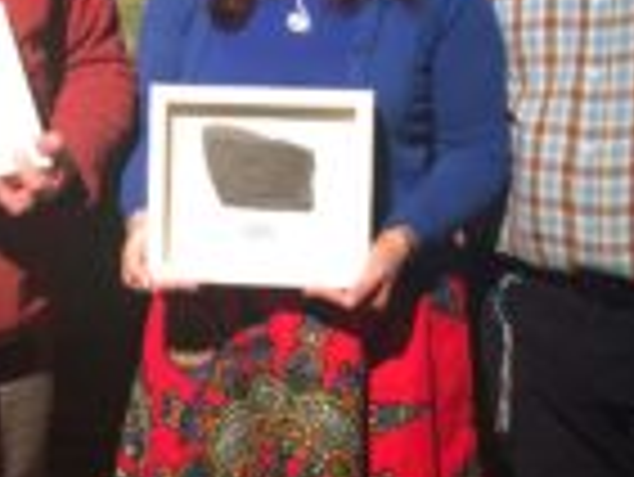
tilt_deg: -8.4
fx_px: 1411
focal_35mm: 77
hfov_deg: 24.6
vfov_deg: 18.9
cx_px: 67
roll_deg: +0.7
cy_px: 56
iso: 125
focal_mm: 4.15
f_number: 2.2
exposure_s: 1/33
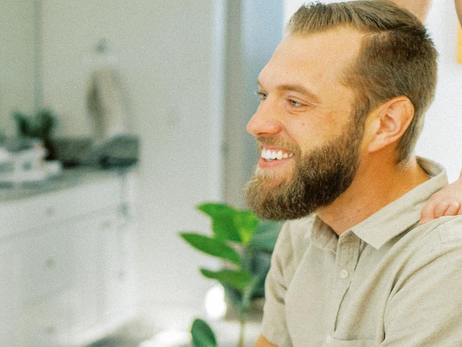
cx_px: -162
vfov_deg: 14.8
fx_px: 1321
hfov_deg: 18.3
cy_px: 315
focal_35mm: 99
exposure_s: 1/1600
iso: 1000
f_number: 2
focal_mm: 35
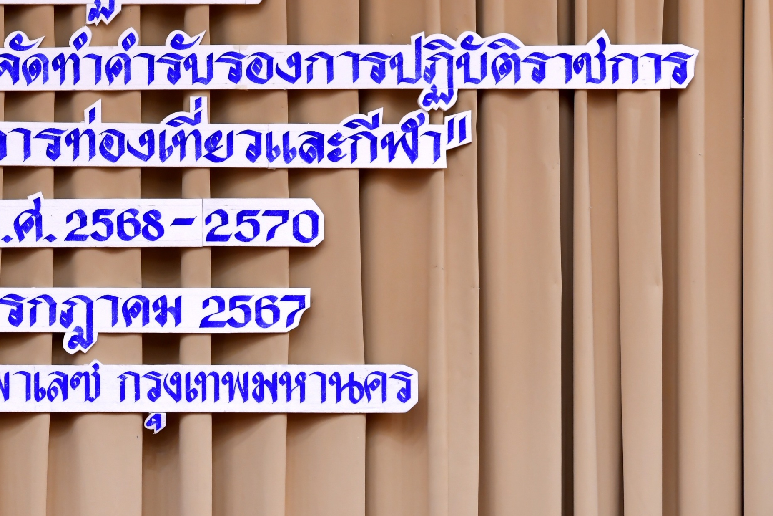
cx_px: 65
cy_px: 106
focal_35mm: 249
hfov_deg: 8.2
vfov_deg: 5.5
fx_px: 5346
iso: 1600
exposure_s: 1/80
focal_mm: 130
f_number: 4
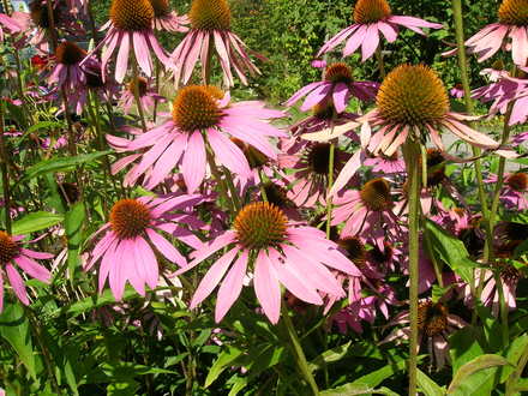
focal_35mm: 34
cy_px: 198
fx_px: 519
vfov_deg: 41.8
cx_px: 264
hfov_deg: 54.0
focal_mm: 5.7
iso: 50
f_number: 4.9
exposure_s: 1/287
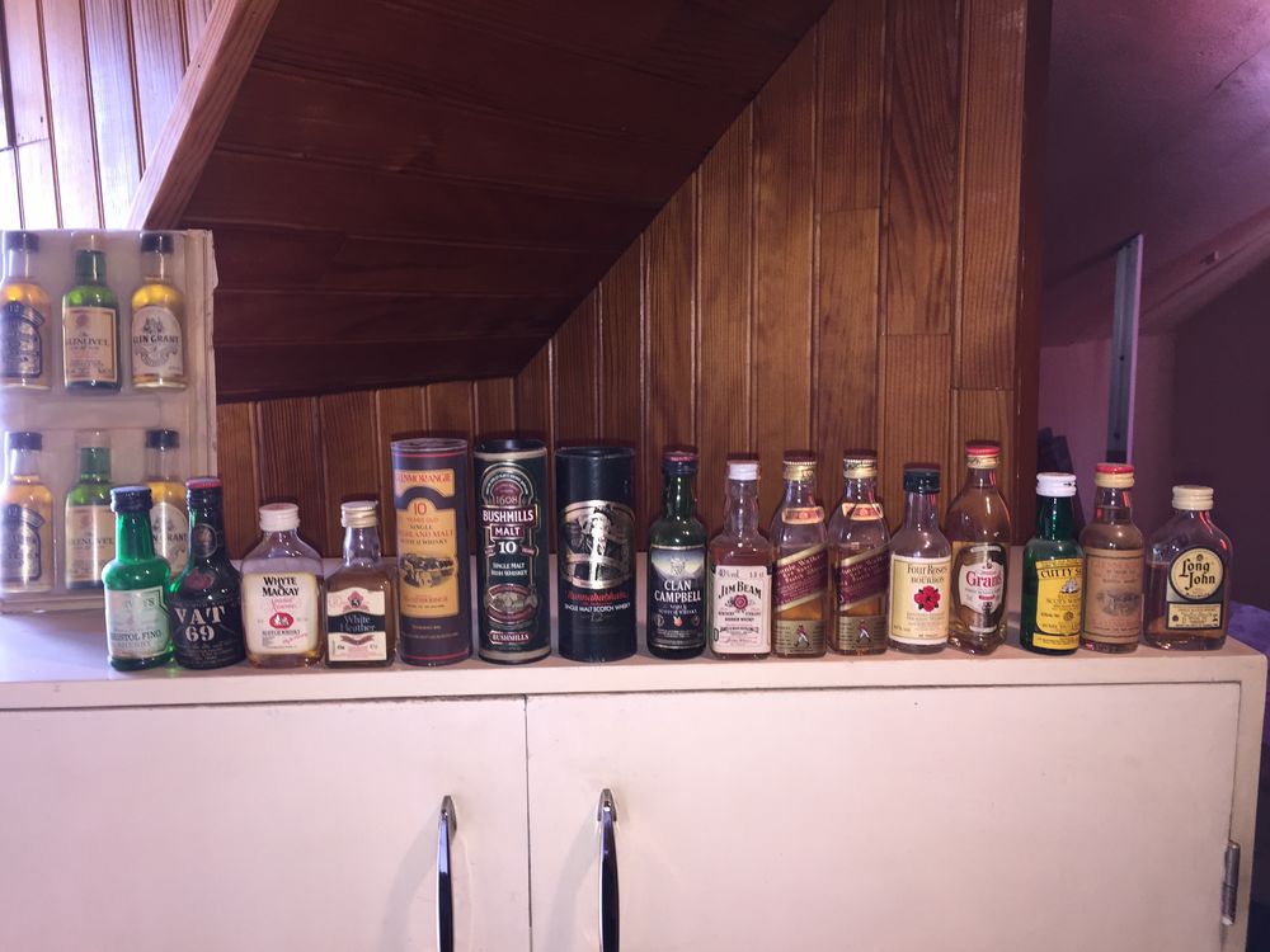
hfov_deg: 61.7
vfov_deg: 48.2
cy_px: 476
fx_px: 1064
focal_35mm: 29
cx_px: 635
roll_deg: +0.2
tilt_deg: -8.5
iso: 40
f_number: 2.2
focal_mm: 4.15
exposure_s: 1/33
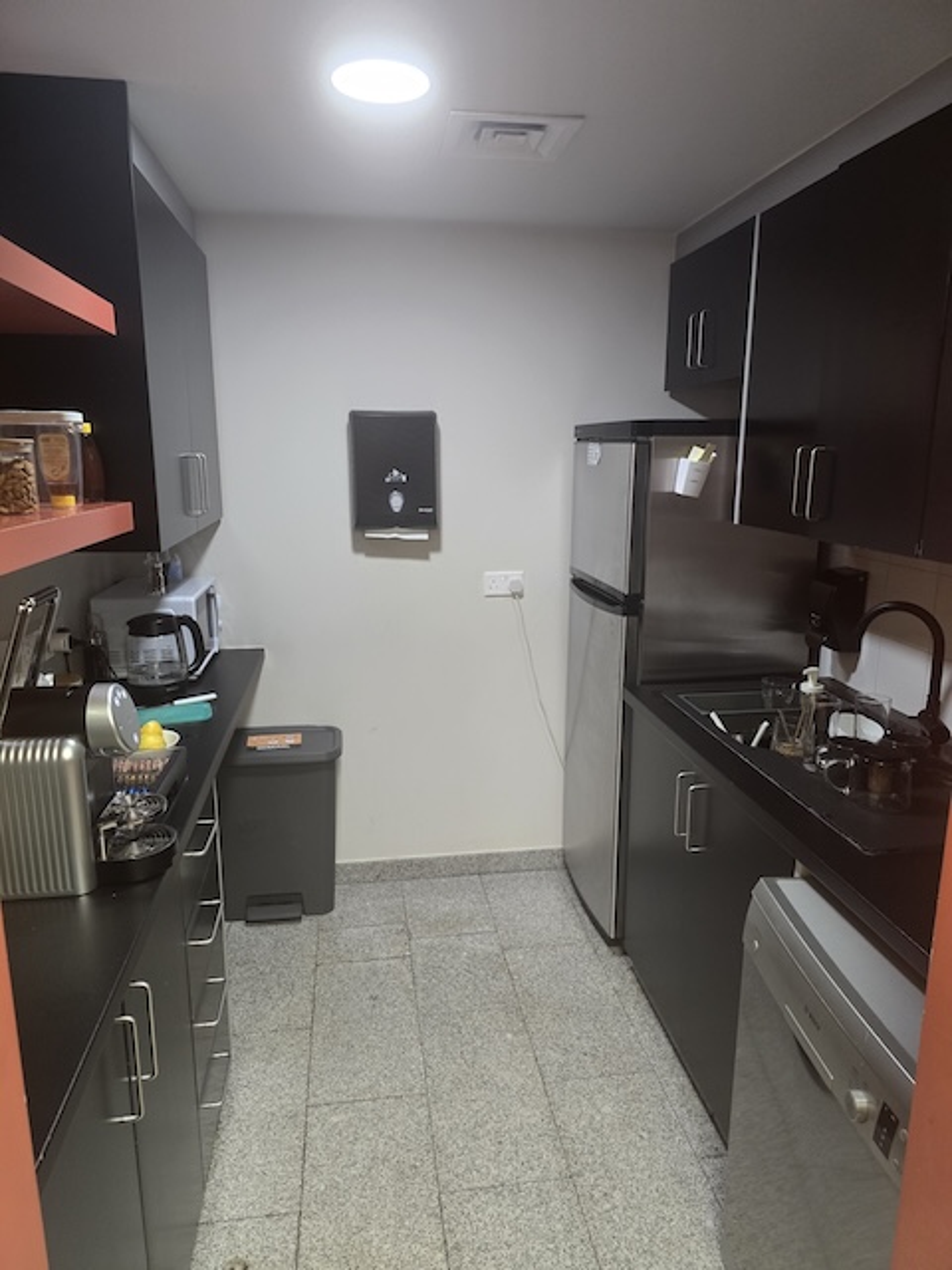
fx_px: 843
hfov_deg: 58.9
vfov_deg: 73.9
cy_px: 635
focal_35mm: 23
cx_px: 476
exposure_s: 1/100
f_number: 1.7
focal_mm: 6.3
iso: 640
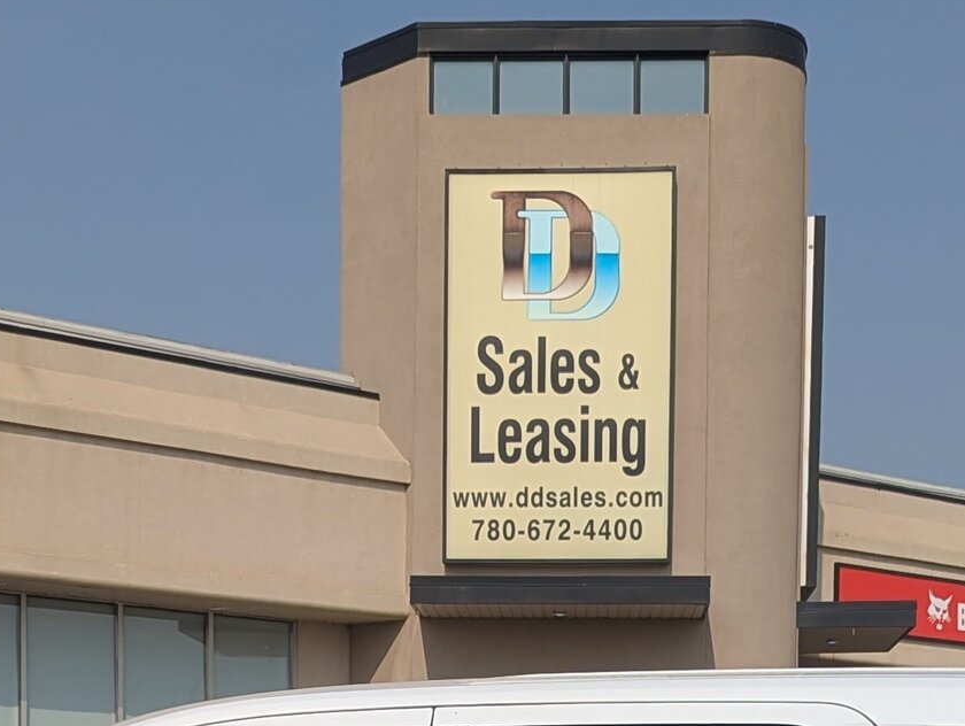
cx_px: 498
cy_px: 939
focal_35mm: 82
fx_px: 2289
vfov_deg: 17.0
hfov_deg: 23.8
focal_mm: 6.81
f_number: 1.85
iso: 49
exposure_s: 1/3774
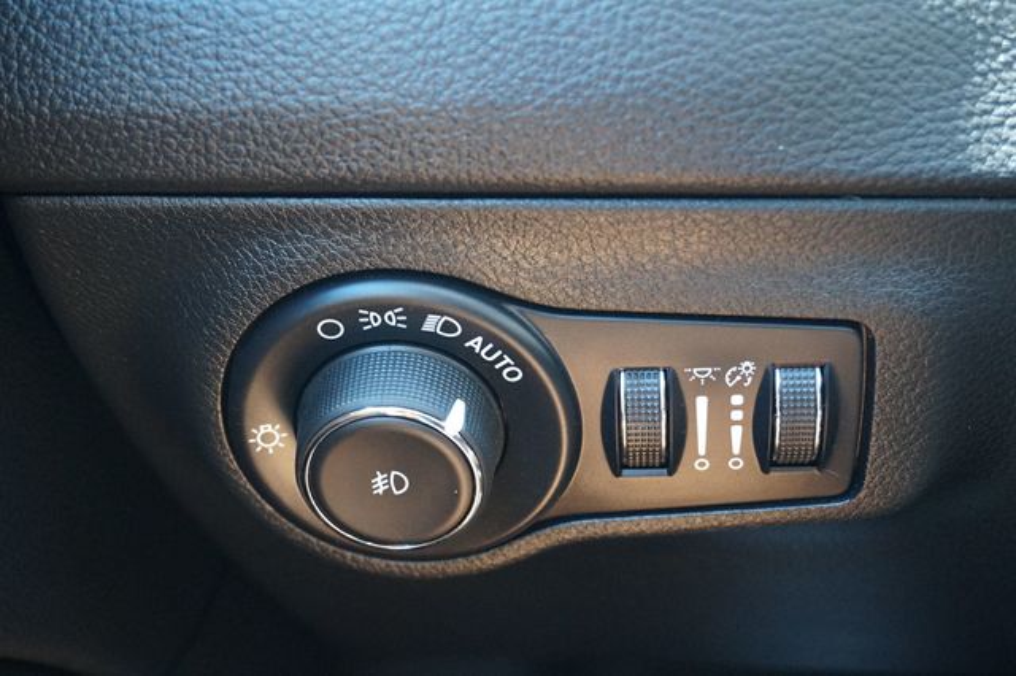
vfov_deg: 27.2
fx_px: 1396
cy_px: 338
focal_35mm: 50
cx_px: 508
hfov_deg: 40.0
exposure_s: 1/60
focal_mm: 33
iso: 2500
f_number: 5
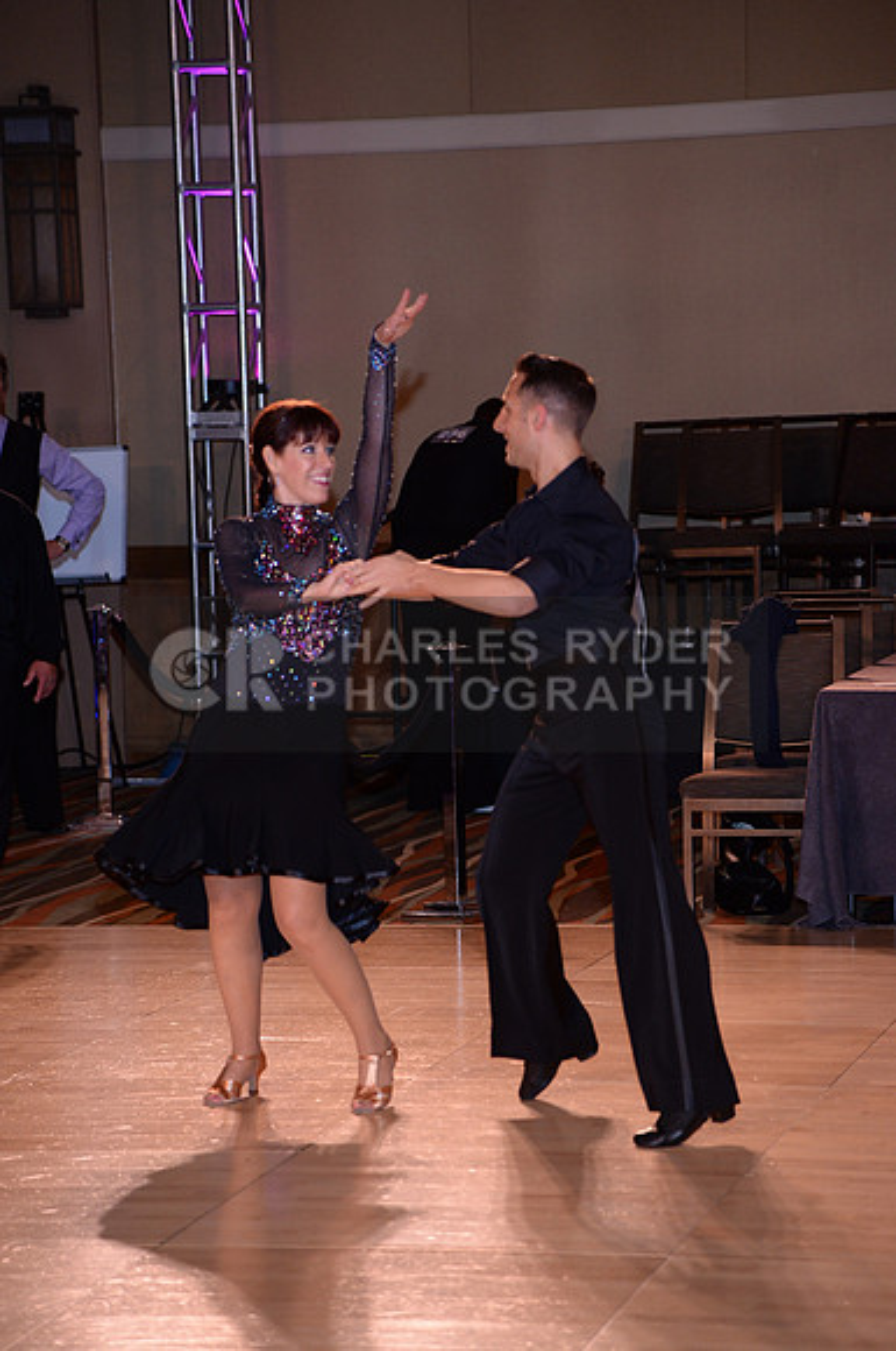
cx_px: 448
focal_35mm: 120
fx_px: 4493
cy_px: 676
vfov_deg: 17.1
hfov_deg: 11.4
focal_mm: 120
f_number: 4
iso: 2000
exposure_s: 1/200
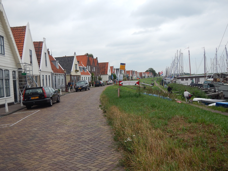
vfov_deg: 42.9
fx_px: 217
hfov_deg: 55.4
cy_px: 86
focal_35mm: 33
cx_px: 114
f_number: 3.9
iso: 125
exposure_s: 1/500
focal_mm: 5.9
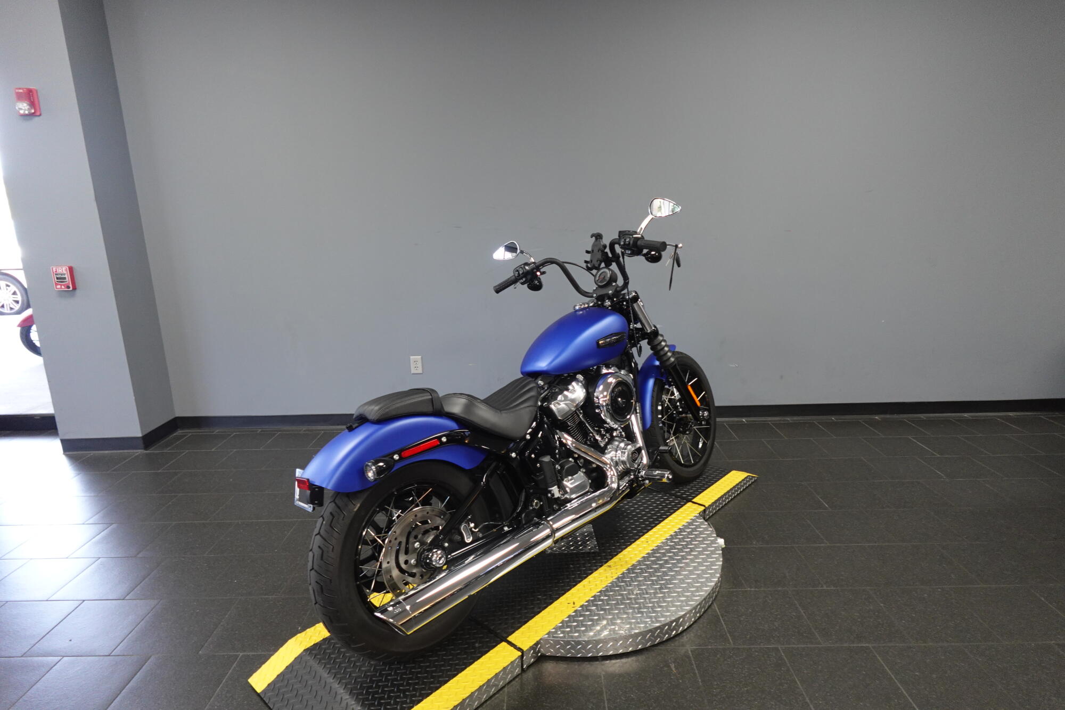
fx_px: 592
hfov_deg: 84.0
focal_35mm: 20
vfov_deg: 61.9
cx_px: 532
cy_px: 355
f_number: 2
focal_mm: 7.6
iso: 500
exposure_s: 1/80
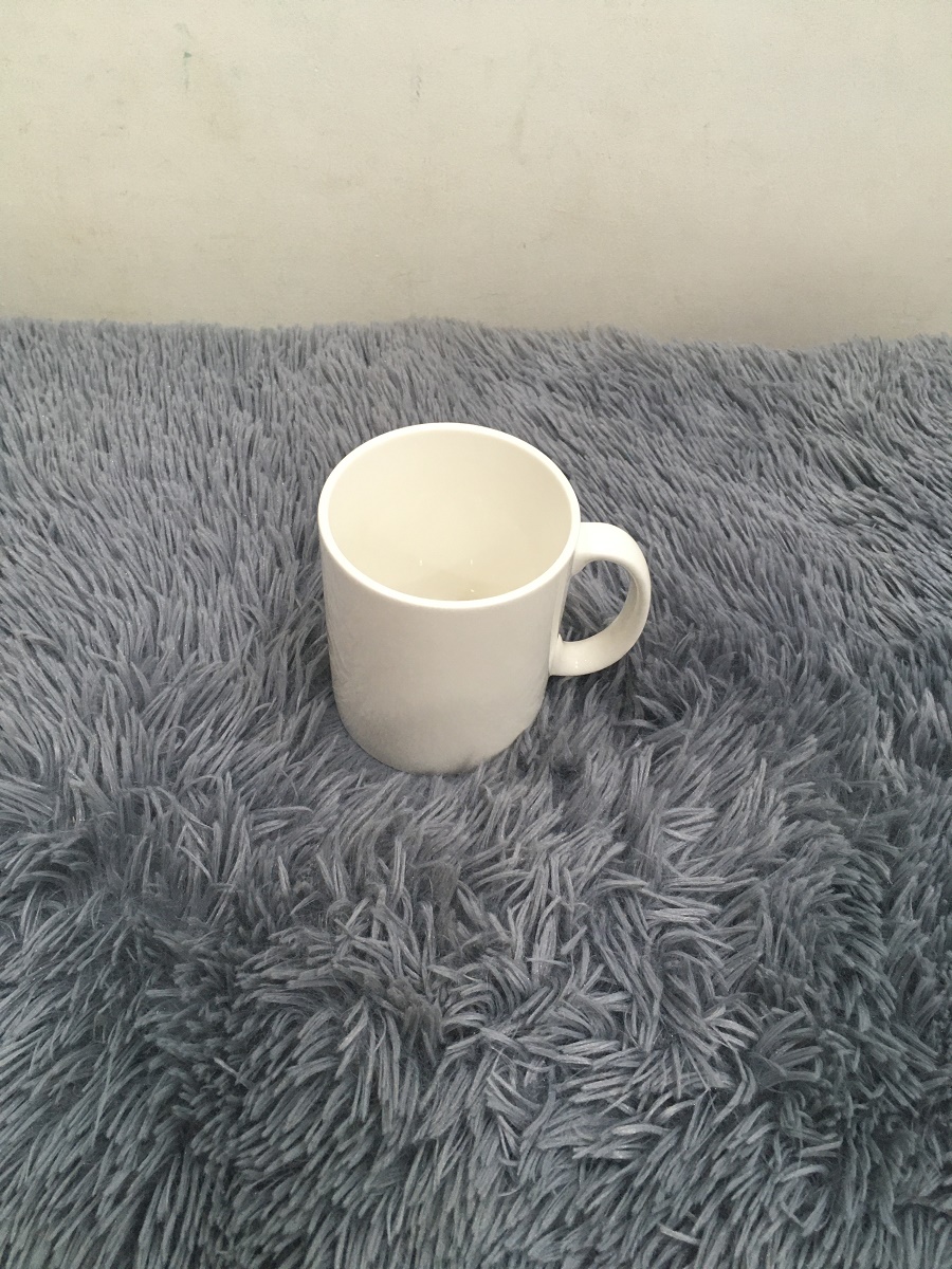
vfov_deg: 61.7
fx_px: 1063
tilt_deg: -51.2
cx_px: 476
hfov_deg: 48.2
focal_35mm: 29
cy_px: 634
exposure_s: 1/33
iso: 125
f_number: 2.2
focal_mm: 4.15
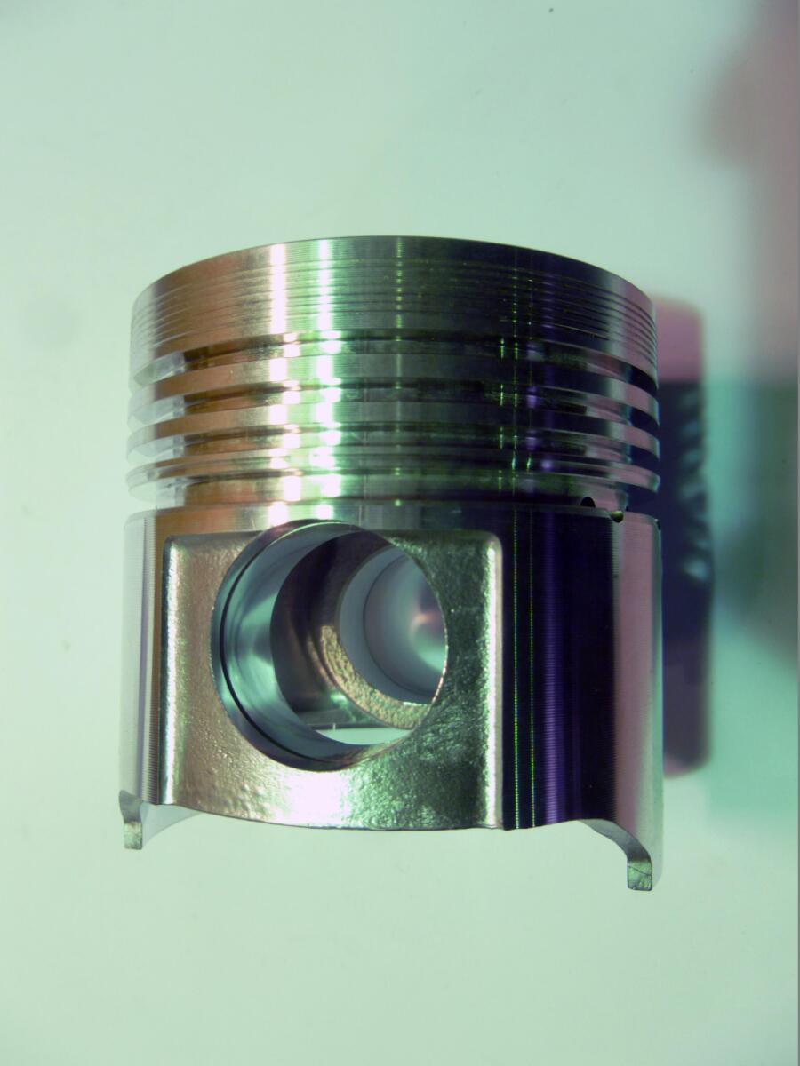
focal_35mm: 28
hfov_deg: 49.7
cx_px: 400
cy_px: 533
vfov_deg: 63.4
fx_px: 863
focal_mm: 5
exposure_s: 1/30
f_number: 3.3
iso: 125
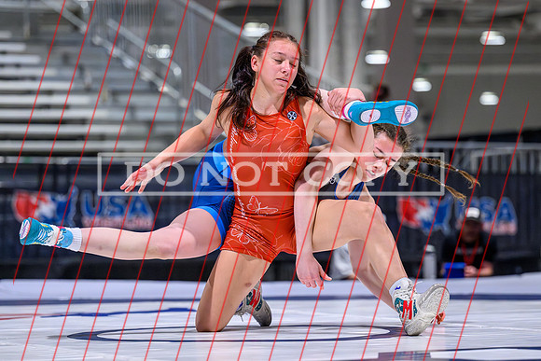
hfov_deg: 14.2
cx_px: 256
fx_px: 2178
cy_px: 194
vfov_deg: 9.5
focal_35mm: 145
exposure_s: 1/800
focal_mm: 110
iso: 7200
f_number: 2.8
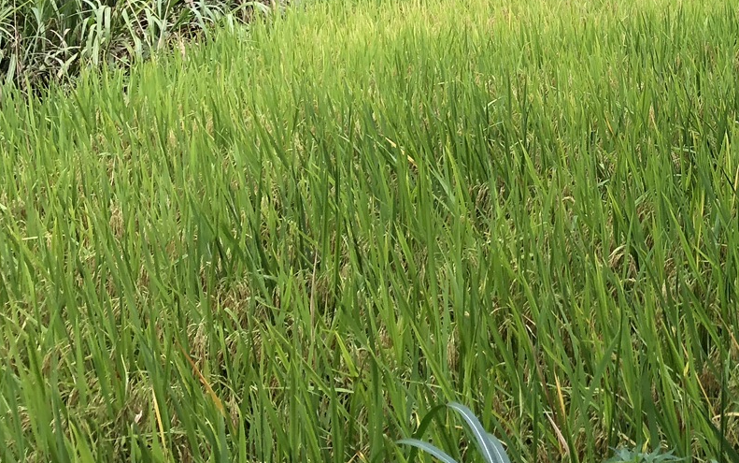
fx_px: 1511
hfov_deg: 24.7
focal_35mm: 75
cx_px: 896
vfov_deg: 16.5
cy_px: -136
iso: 20
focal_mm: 3.99
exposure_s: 1/461
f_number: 1.8
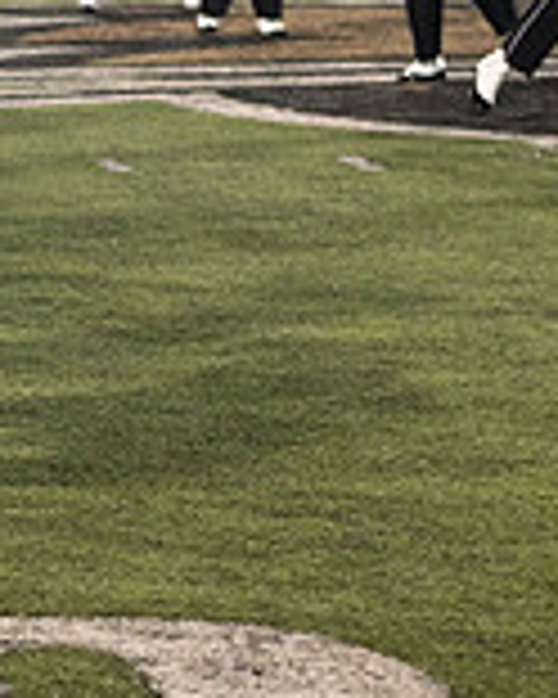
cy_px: -50
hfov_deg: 6.2
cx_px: -405
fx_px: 5078
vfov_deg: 7.8
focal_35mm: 246
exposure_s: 1/500
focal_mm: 70
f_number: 2.8
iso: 1000
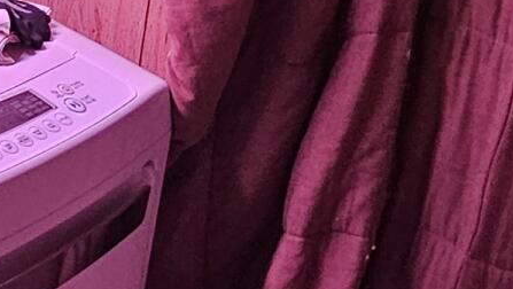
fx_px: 1293
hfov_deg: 20.8
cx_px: -112
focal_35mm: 95
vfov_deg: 12.7
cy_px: 46
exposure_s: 1/60
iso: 400
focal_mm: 2.2
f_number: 2.2
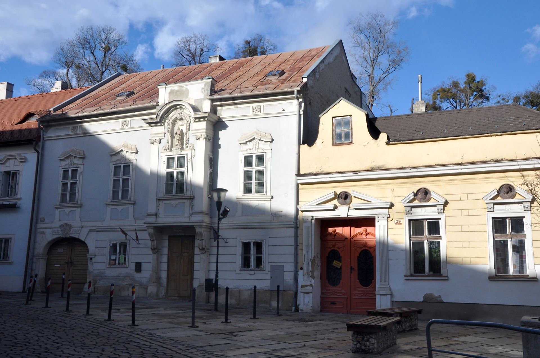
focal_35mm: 39
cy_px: 179
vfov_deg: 34.1
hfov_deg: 49.6
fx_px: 584
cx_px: 270
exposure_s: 1/160
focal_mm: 26
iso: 400
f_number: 13
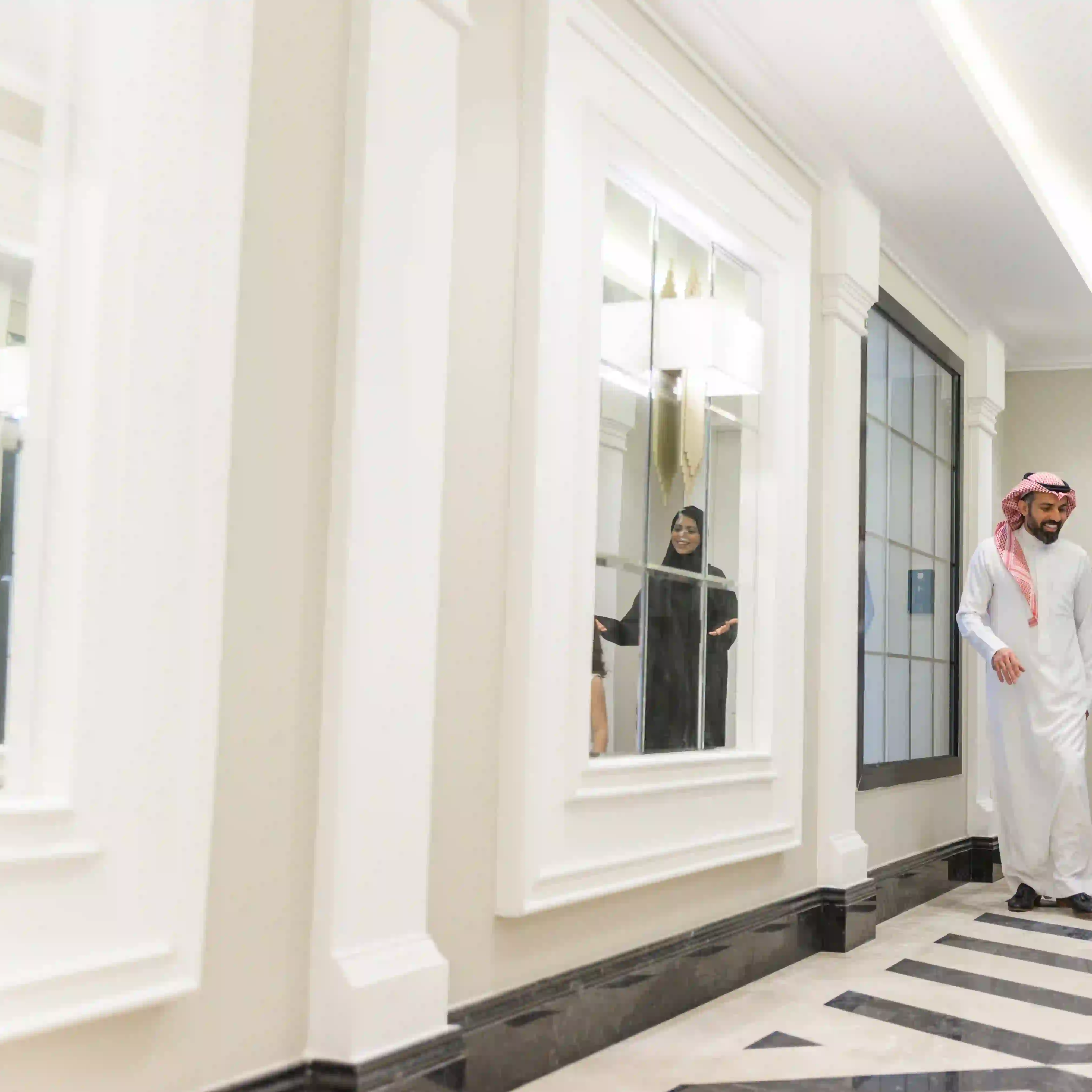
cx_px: 773
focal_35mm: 46
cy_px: 546
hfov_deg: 36.2
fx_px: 1642
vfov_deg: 36.8
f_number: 2.8
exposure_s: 1/200
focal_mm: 36
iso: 800
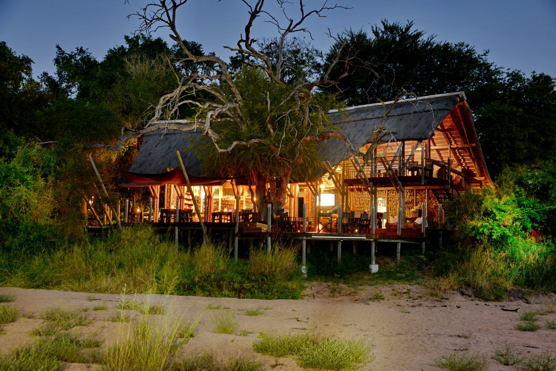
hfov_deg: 44.5
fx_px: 680
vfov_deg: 30.5
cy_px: 186
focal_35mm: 44
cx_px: 278
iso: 320
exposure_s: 6
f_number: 6.3
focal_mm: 44
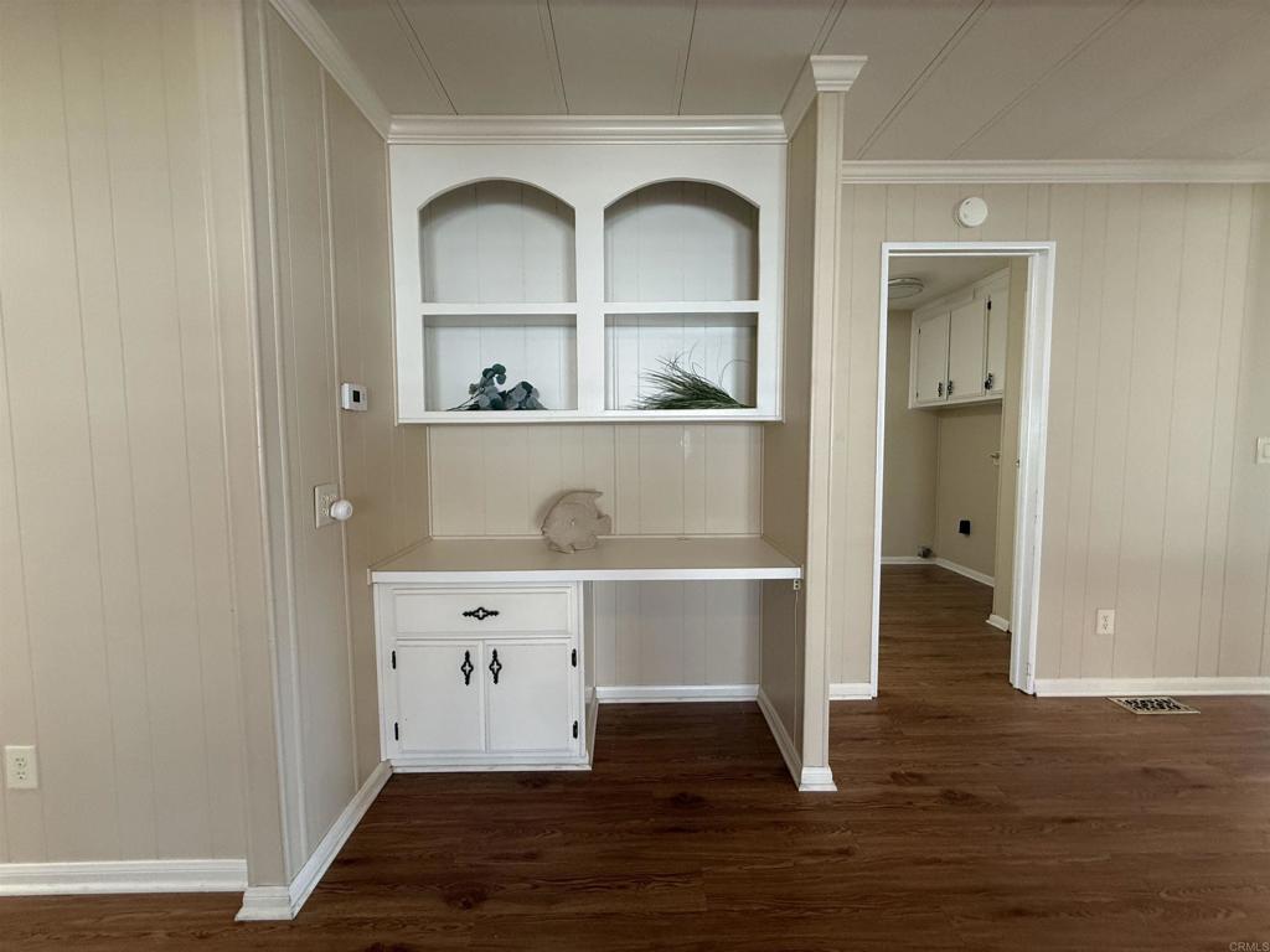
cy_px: 476
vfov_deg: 85.7
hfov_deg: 102.1
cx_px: 635
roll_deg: -0.2
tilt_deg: -3.5
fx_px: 514
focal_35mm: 14
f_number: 2.2
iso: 320
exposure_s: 1/120
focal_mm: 2.22
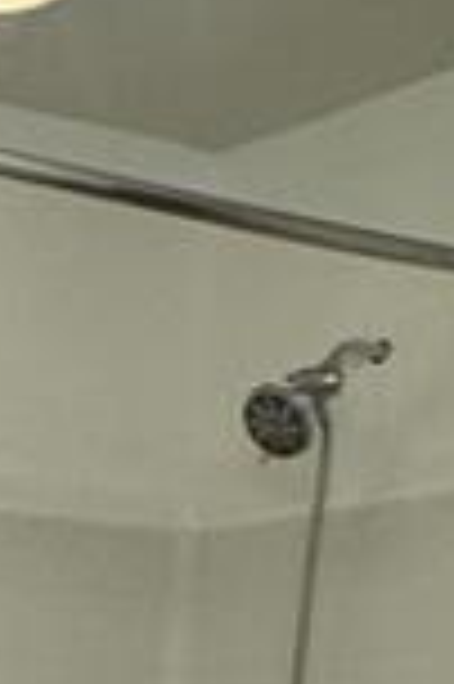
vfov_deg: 15.4
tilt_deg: -10.1
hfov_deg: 10.5
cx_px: -566
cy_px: 1224
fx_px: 2180
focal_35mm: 115
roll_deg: -1.5
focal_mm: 2.22
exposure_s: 1/120
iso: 160
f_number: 2.2
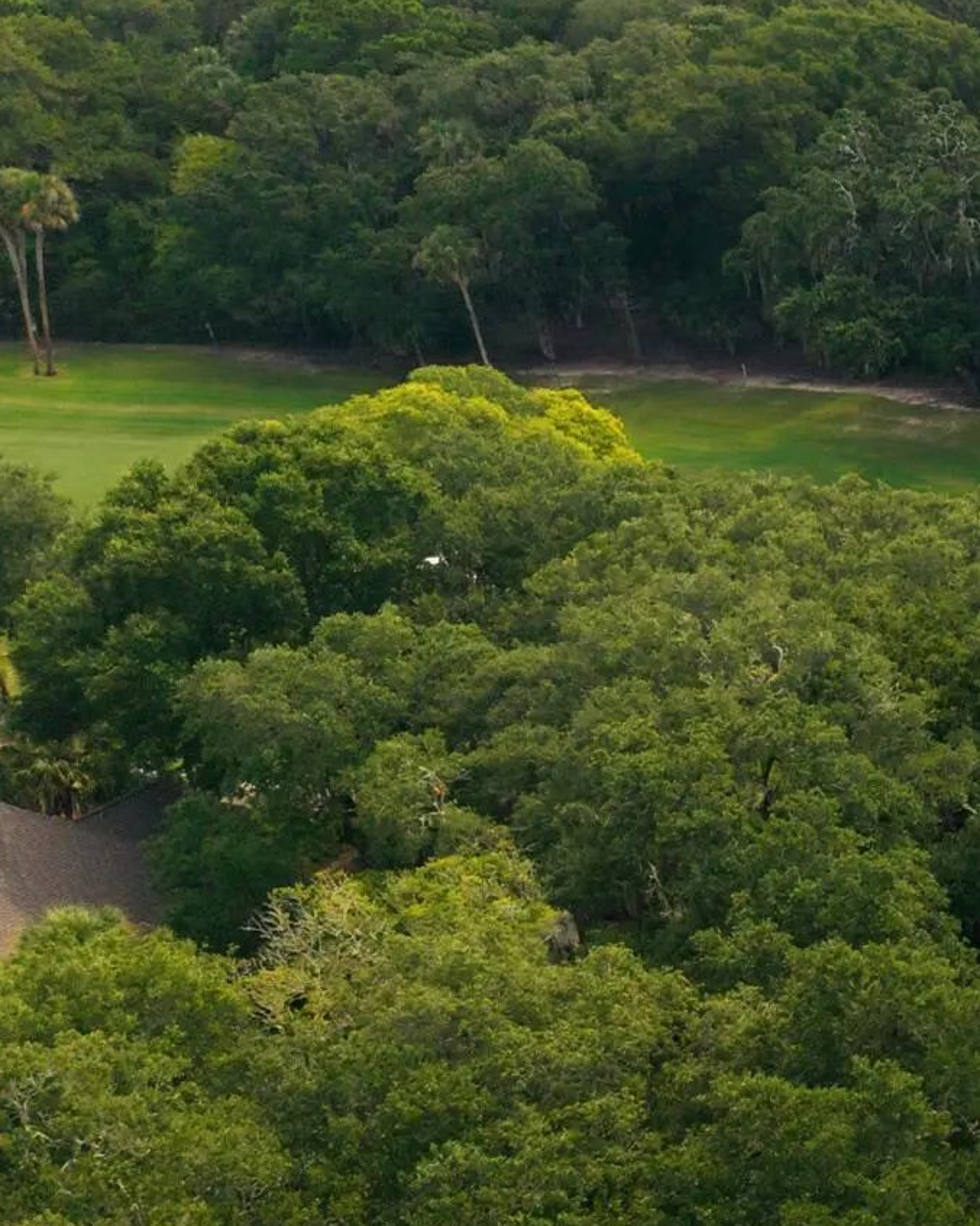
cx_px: 1951
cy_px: 764
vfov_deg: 23.0
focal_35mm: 83
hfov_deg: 15.1
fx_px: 3011
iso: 120
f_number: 1.8
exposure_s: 1/500
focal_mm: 8.7
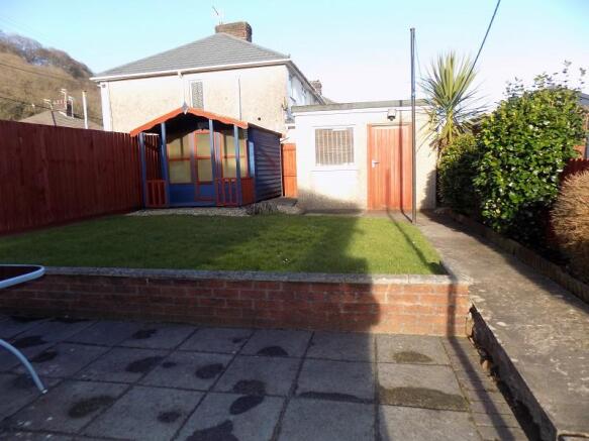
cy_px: 220
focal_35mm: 23
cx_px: 294
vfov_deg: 58.9
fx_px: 391
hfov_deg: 73.9
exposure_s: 1/200
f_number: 3.1
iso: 80
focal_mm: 4
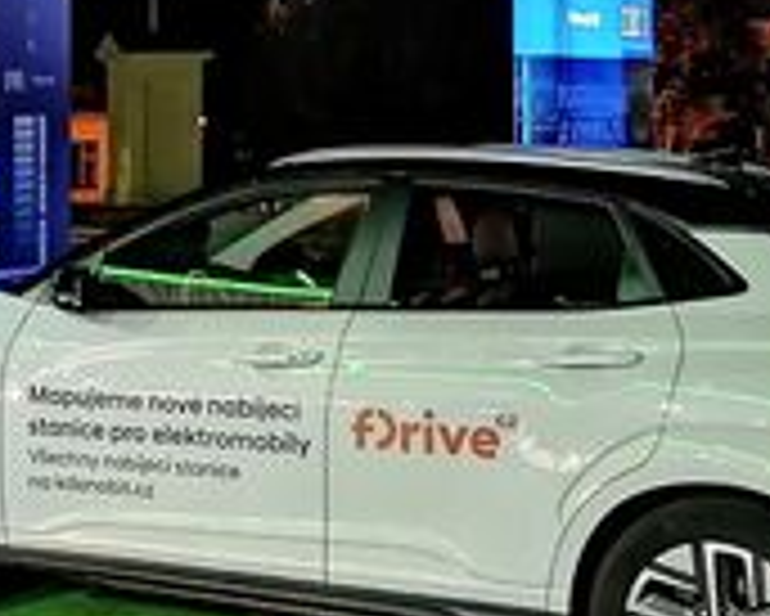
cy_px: 90
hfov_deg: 21.2
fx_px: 2029
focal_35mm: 89
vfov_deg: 17.1
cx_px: 135
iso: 1000
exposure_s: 1/2
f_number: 1.8
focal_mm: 5.3
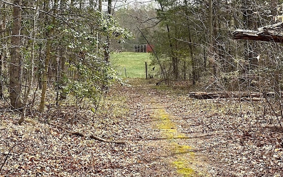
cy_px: 69
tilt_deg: -3.4
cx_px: 140
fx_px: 501
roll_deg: -0.4
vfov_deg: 20.0
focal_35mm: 65
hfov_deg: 31.5
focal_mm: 6.86
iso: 64
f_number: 1.78
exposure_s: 1/1258
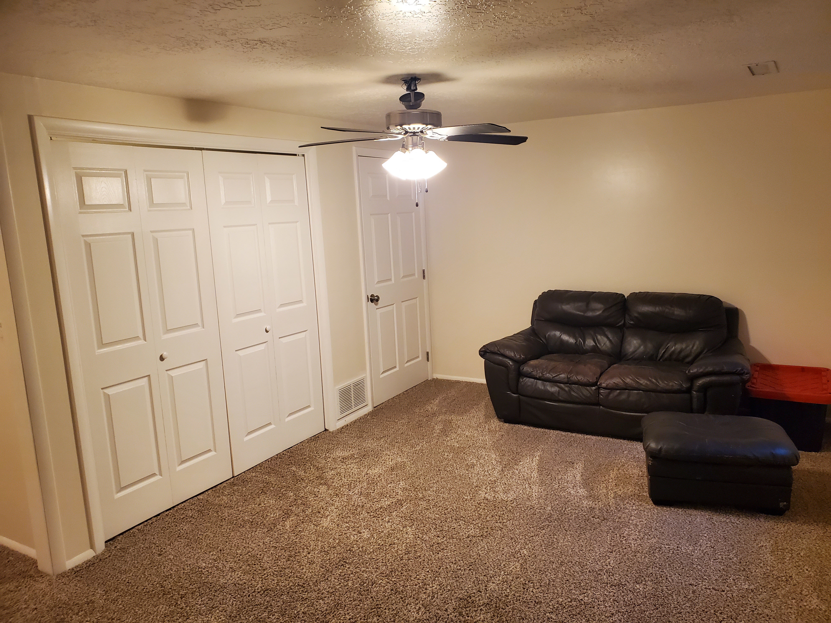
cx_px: 416
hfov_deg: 67.3
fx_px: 624
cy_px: 312
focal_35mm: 26
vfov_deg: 53.1
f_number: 2.4
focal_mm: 4.3
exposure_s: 1/40
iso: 200
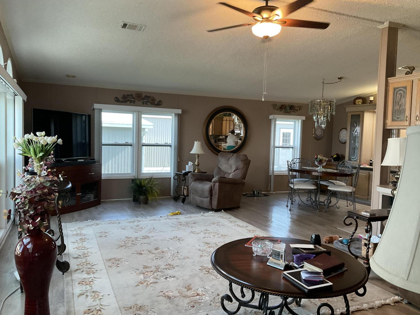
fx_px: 352
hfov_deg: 61.7
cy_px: 158
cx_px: 210
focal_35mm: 29
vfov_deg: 48.2
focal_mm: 3
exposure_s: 1/60
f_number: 1.8
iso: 125
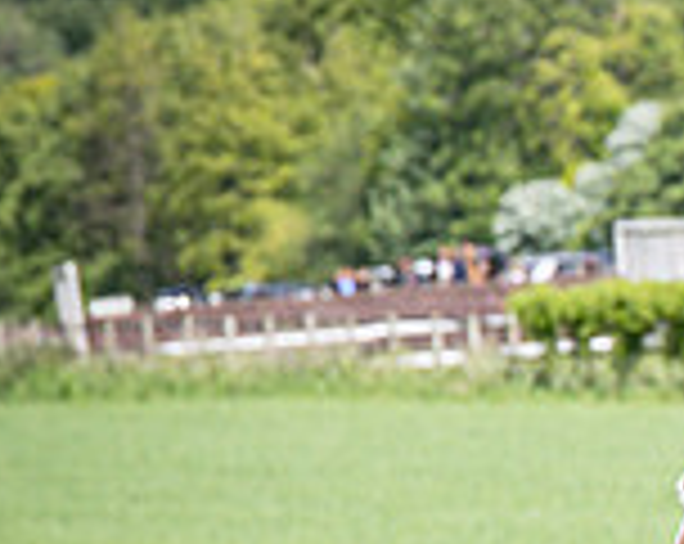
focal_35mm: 487
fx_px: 9840
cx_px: 840
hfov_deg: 4.0
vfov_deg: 3.2
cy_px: 839
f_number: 4
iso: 400
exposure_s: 1/3200
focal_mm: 70
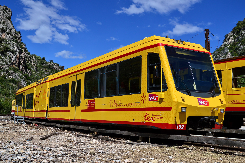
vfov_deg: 34.2
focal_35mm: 39
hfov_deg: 49.6
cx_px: 122
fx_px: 265
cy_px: 82
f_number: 7.1
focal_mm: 26
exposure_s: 1/640
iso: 100
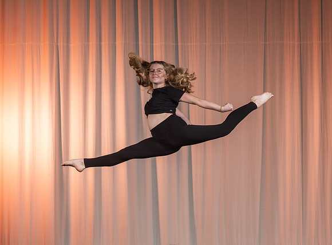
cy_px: 160
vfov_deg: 11.8
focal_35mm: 125
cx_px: 125
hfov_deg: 15.9
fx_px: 1188
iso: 125
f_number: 5
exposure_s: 1/160
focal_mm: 70
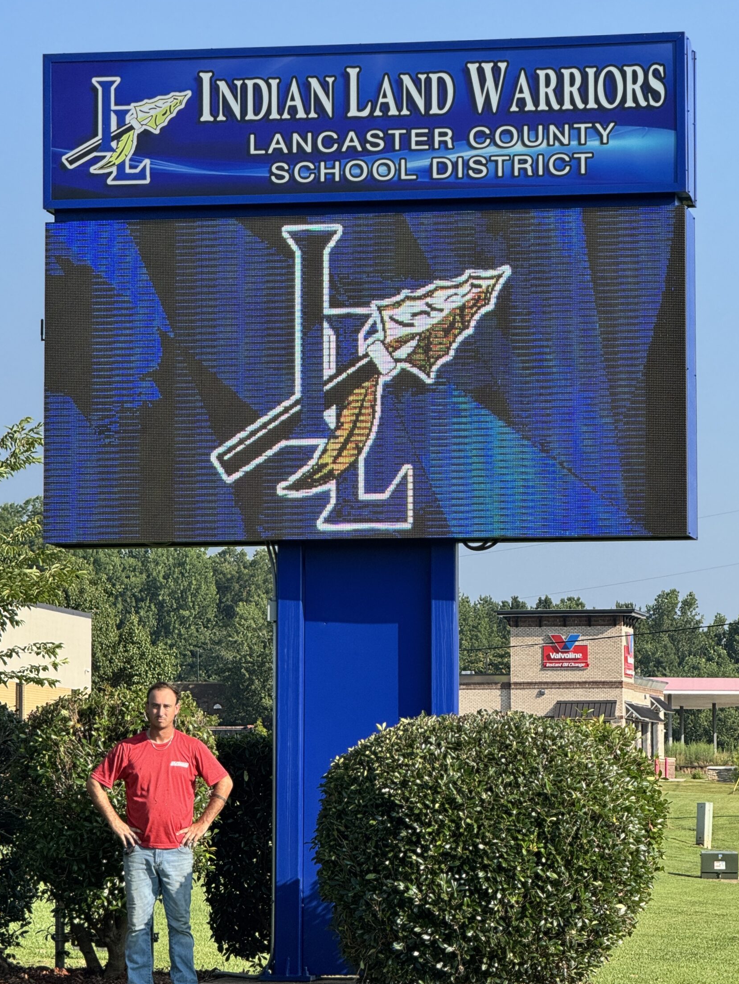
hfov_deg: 10.7
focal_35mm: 139
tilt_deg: +3.4
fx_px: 3956
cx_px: 389
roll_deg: +0.6
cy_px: 458
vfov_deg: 14.2
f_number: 2.8
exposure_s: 1/1186
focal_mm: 15.66
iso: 50
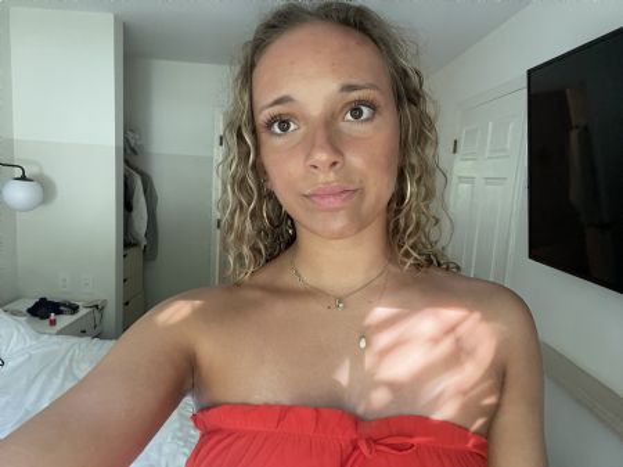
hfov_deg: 74.0
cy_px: 234
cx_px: 312
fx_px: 414
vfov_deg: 58.8
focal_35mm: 23
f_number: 2.2
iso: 320
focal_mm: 2.71
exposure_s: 1/60
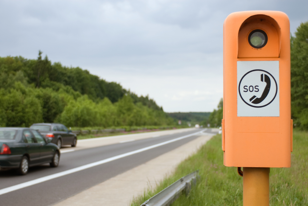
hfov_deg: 35.0
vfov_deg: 23.8
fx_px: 488
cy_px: 103
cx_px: 154
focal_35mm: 57
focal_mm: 38
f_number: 2.8
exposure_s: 1/500
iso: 100
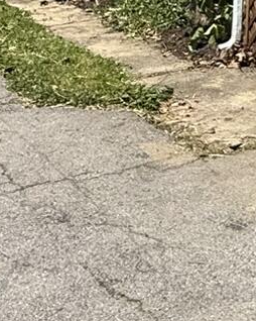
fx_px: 834
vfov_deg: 18.7
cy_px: -186
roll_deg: -0.3
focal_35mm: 88
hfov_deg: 14.1
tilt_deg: +3.2
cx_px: 538
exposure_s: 1/1901
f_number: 2.2
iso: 50
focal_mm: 2.22
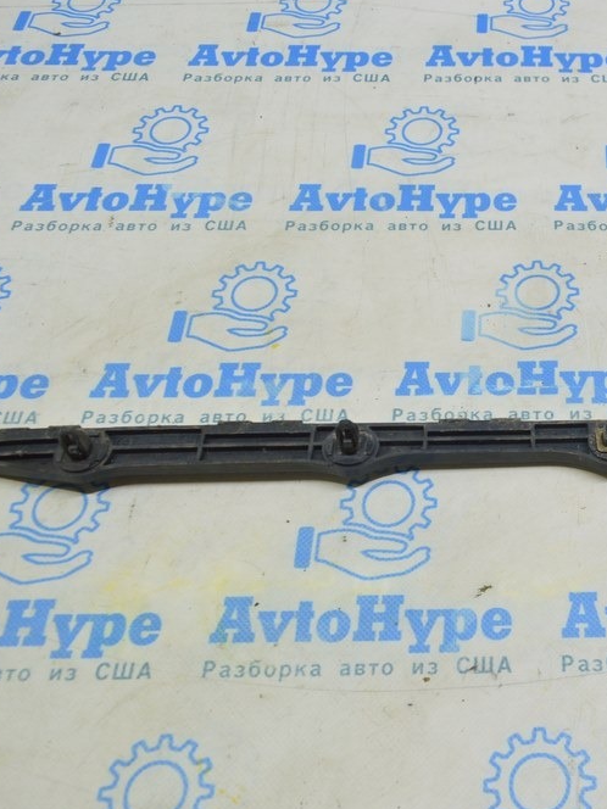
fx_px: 935
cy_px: 401
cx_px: 567
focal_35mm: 40
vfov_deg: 46.8
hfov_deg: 33.7
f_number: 5.6
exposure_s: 1/20
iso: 400
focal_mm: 18
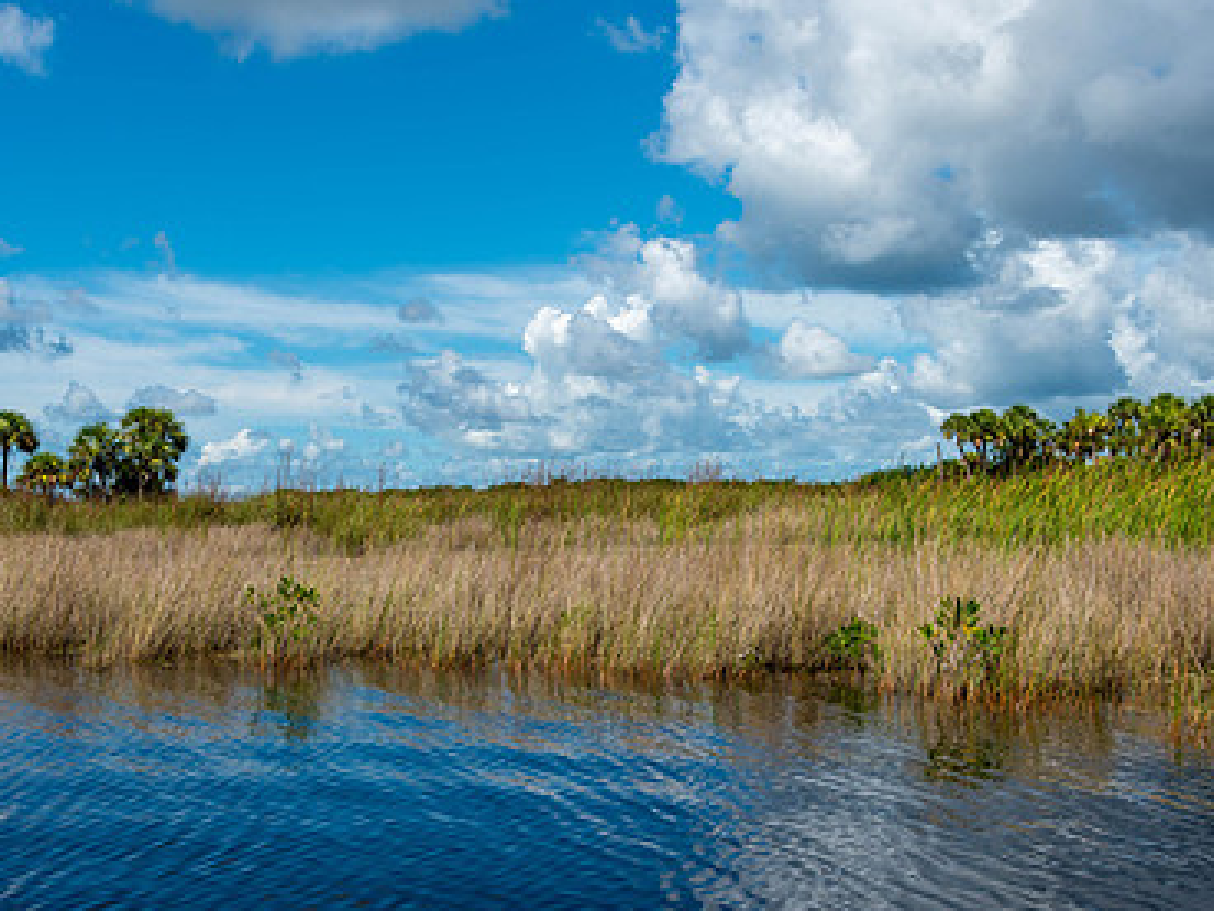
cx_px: 508
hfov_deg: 36.7
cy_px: 437
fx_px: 1824
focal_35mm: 52
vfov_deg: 28.0
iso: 100
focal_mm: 34
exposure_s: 1/250
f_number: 11
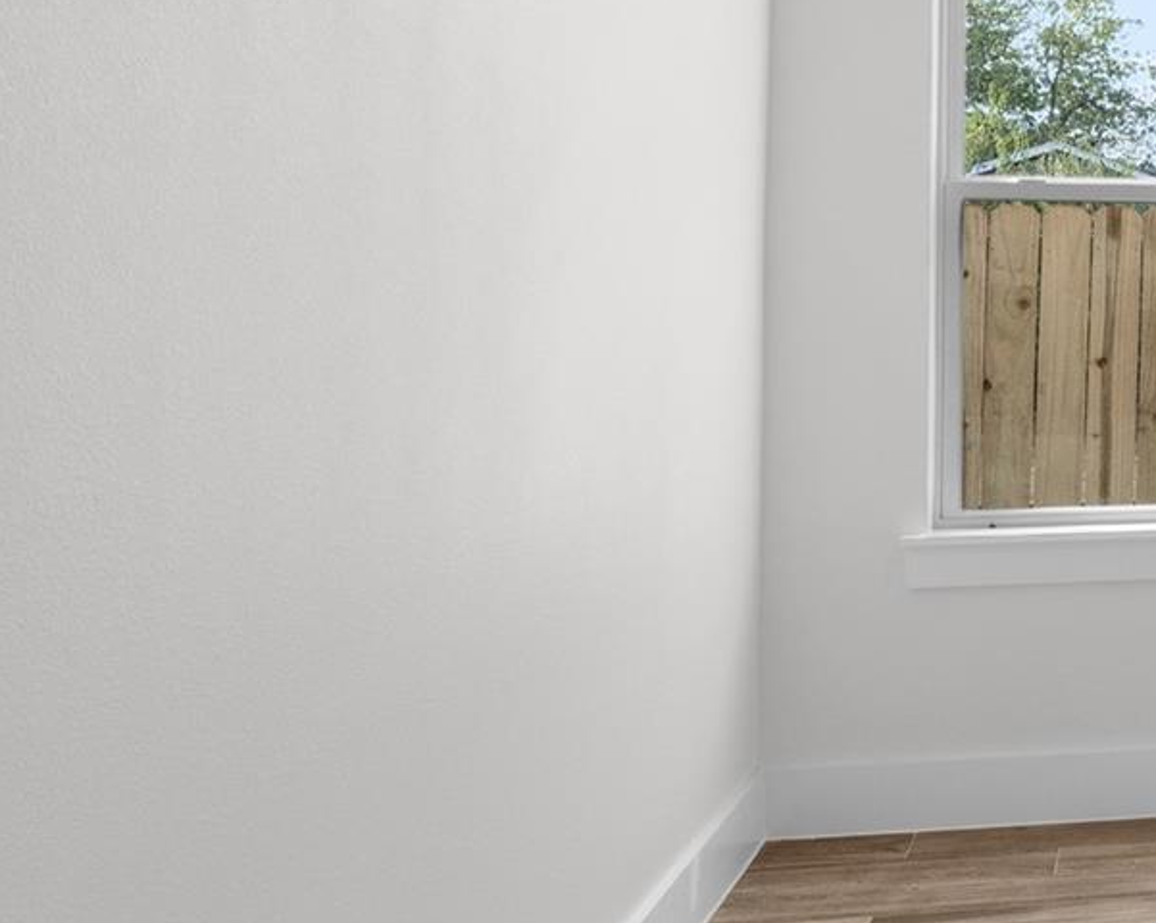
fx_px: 1641
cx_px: 1535
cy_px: 255
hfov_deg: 30.1
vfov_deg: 31.0
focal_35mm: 48
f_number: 10
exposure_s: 1/20
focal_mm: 10
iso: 400
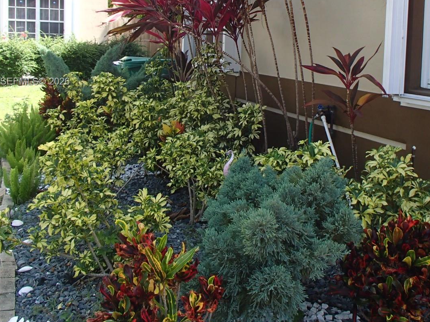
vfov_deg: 33.7
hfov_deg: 44.5
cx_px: 267
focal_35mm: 42
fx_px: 522
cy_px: 82
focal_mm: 5
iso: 100
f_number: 3.9
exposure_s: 1/200
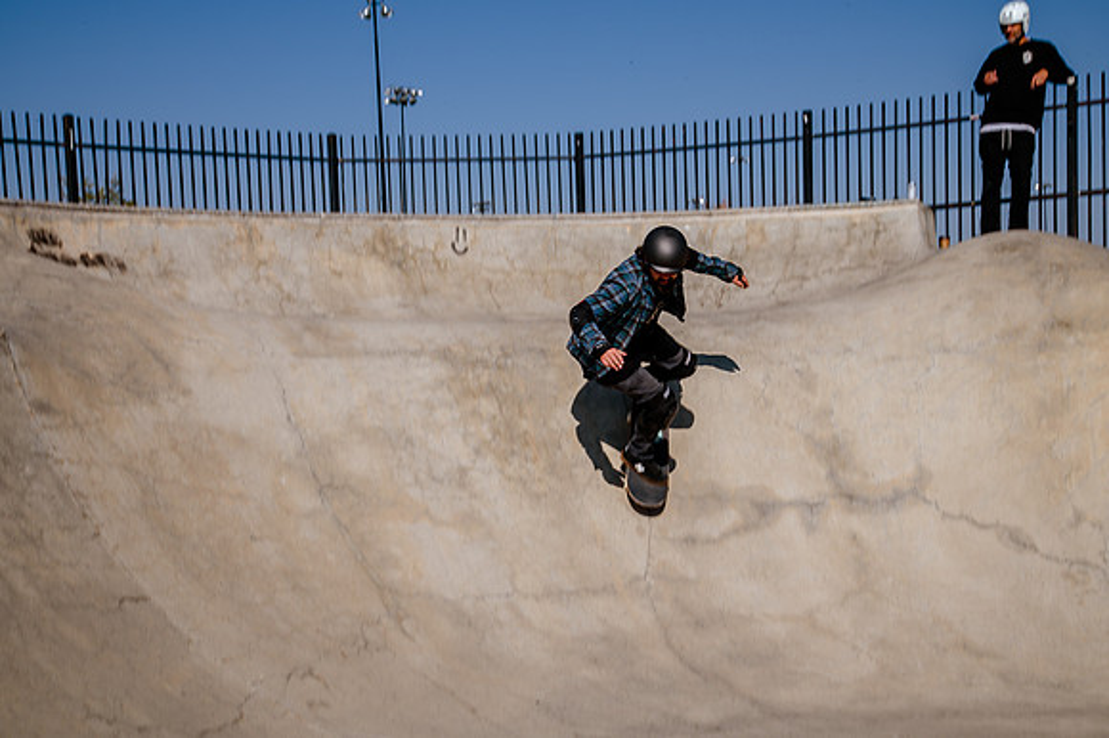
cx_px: 554
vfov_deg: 24.6
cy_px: 369
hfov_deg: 36.3
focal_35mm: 55
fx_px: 1693
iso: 125
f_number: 22
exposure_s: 1/80
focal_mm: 55
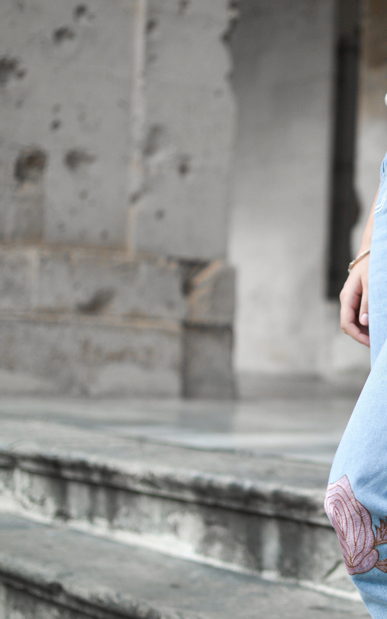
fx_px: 1363
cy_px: 308
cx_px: 386
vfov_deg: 25.6
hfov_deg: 15.9
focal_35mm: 81
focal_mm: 35
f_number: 1.8
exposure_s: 1/4000
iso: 125
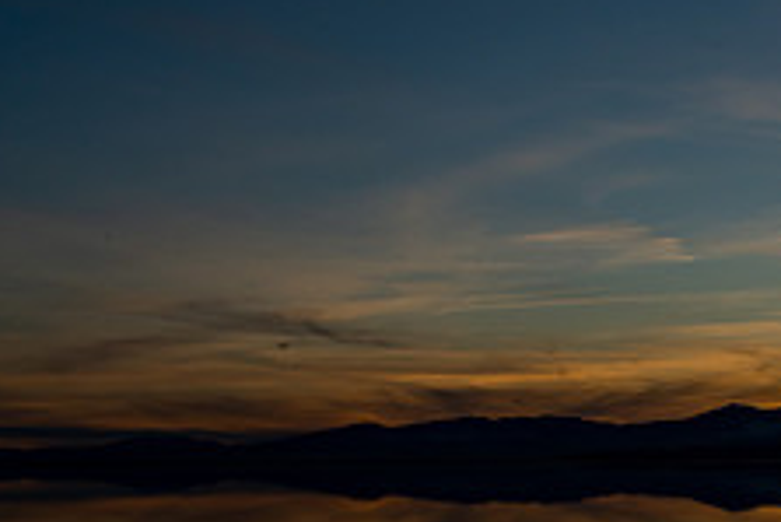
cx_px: 1019
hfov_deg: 24.2
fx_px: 1585
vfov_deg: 18.5
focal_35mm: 73
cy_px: 430
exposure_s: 1/200
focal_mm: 27
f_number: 18
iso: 200
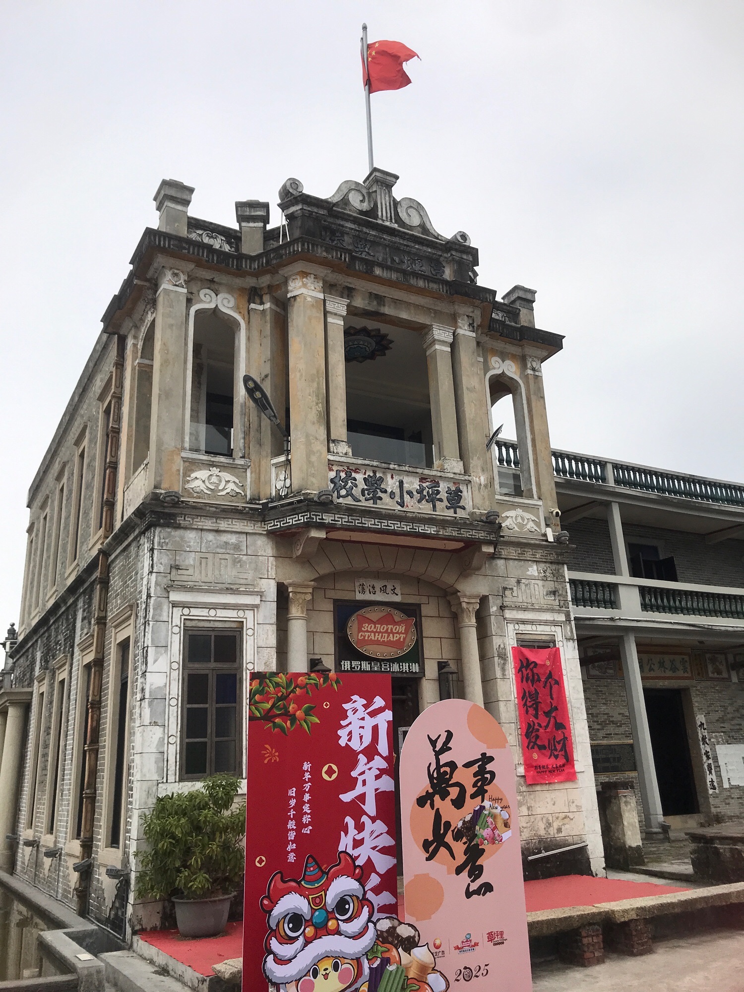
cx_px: 372
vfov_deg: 63.4
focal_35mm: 28
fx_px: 802
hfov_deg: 49.7
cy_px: 496
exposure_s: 1/2660
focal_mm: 3.99
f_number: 1.8
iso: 20
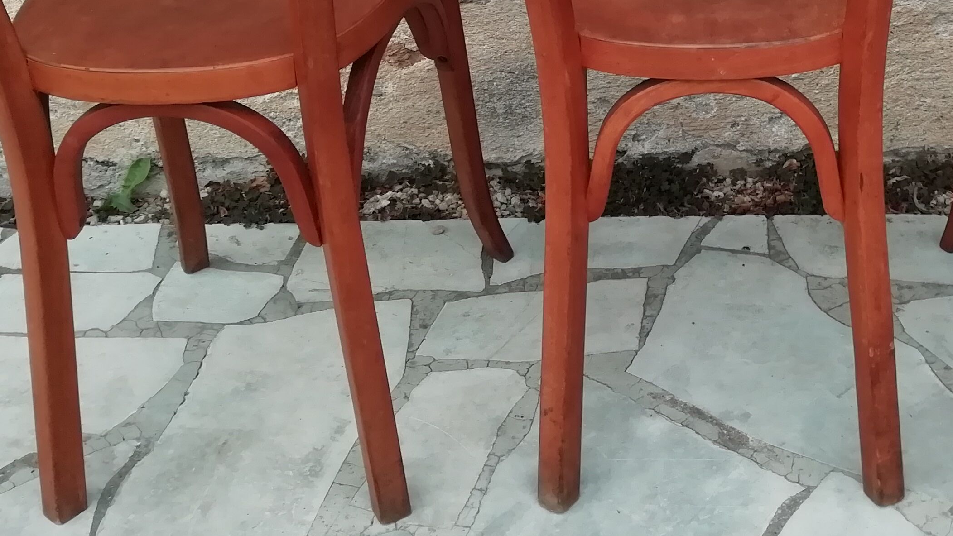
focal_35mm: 56
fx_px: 1415
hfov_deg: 36.5
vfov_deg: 20.6
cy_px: -34
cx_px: 696
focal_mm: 3.46
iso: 50
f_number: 2.2
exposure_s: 1/184
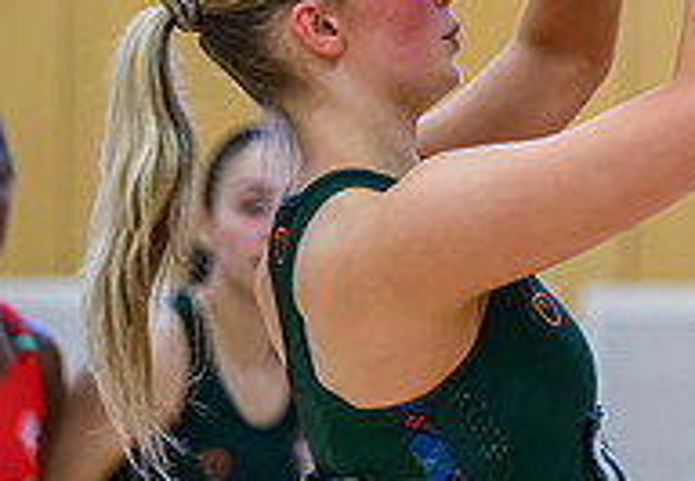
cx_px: 999
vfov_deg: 2.7
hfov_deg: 4.0
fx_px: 10024
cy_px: -252
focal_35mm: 513
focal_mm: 145
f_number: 3.2
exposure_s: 1/1000
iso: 3200
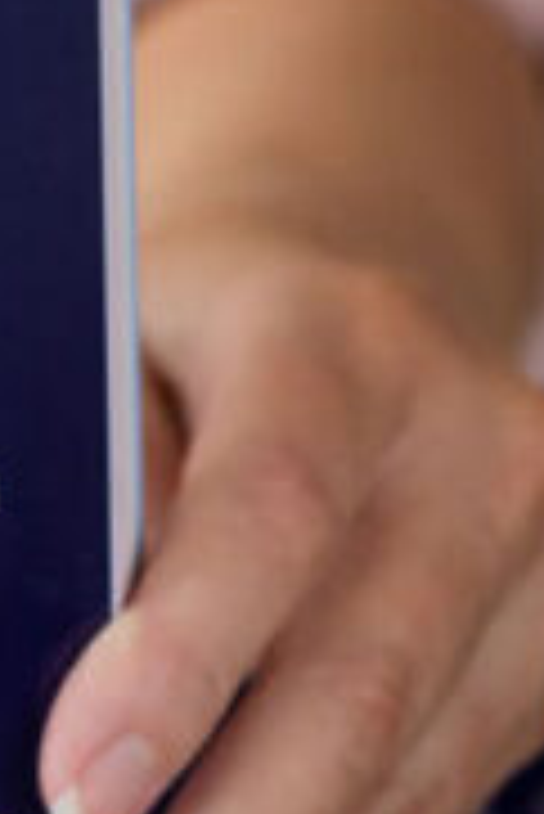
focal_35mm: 474
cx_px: -636
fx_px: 10723
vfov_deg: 4.3
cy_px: -562
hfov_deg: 2.9
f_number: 1.8
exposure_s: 1/500
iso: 200
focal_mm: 56
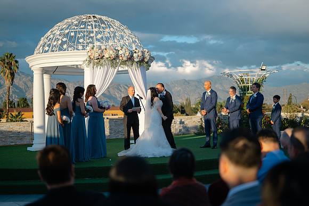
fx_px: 429
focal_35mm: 50
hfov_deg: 39.6
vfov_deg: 27.0
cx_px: 154
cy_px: 103
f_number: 1.8
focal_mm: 50
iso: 64
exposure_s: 1/2000
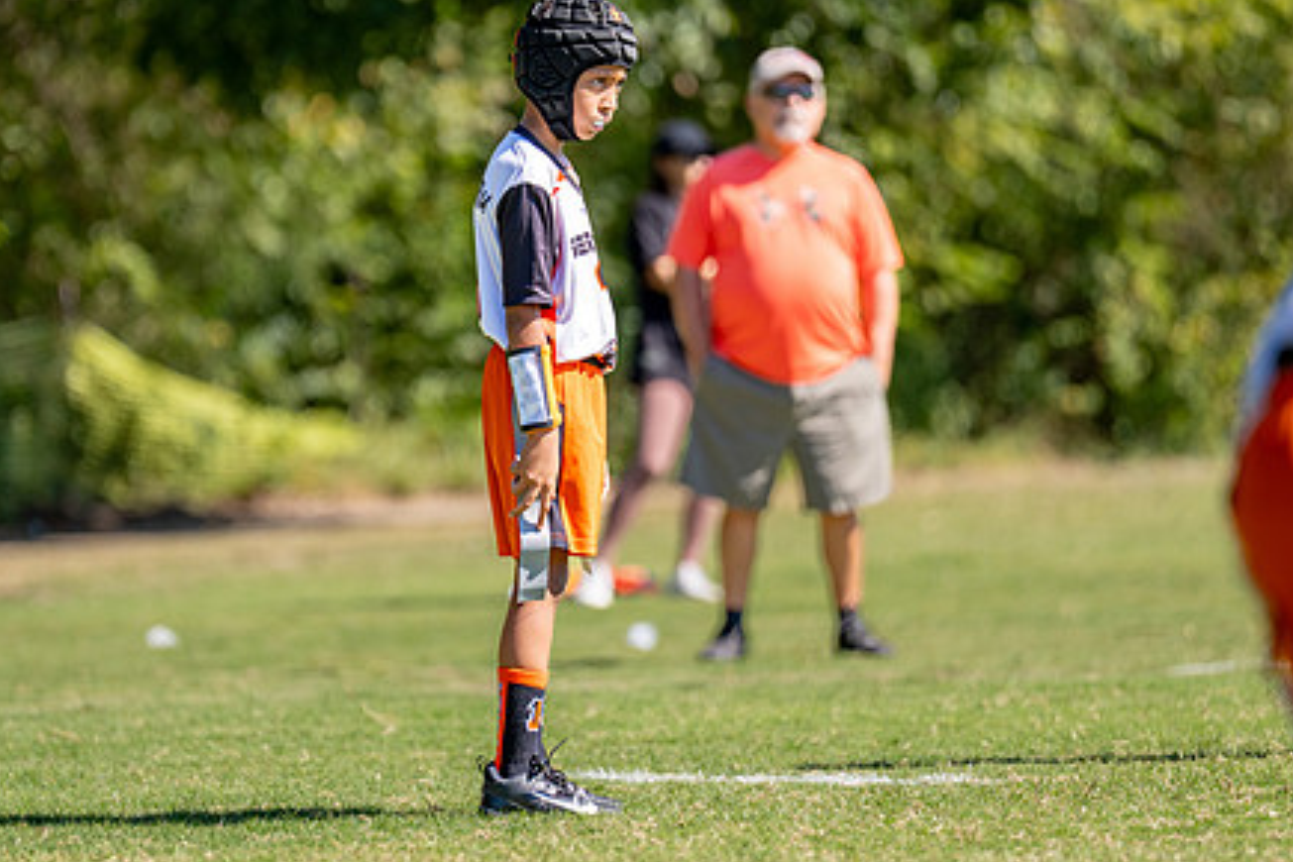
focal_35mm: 315
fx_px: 11313
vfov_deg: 4.4
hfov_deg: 6.5
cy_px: 323
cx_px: 493
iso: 160
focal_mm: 197
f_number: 2.8
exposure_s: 1/2000
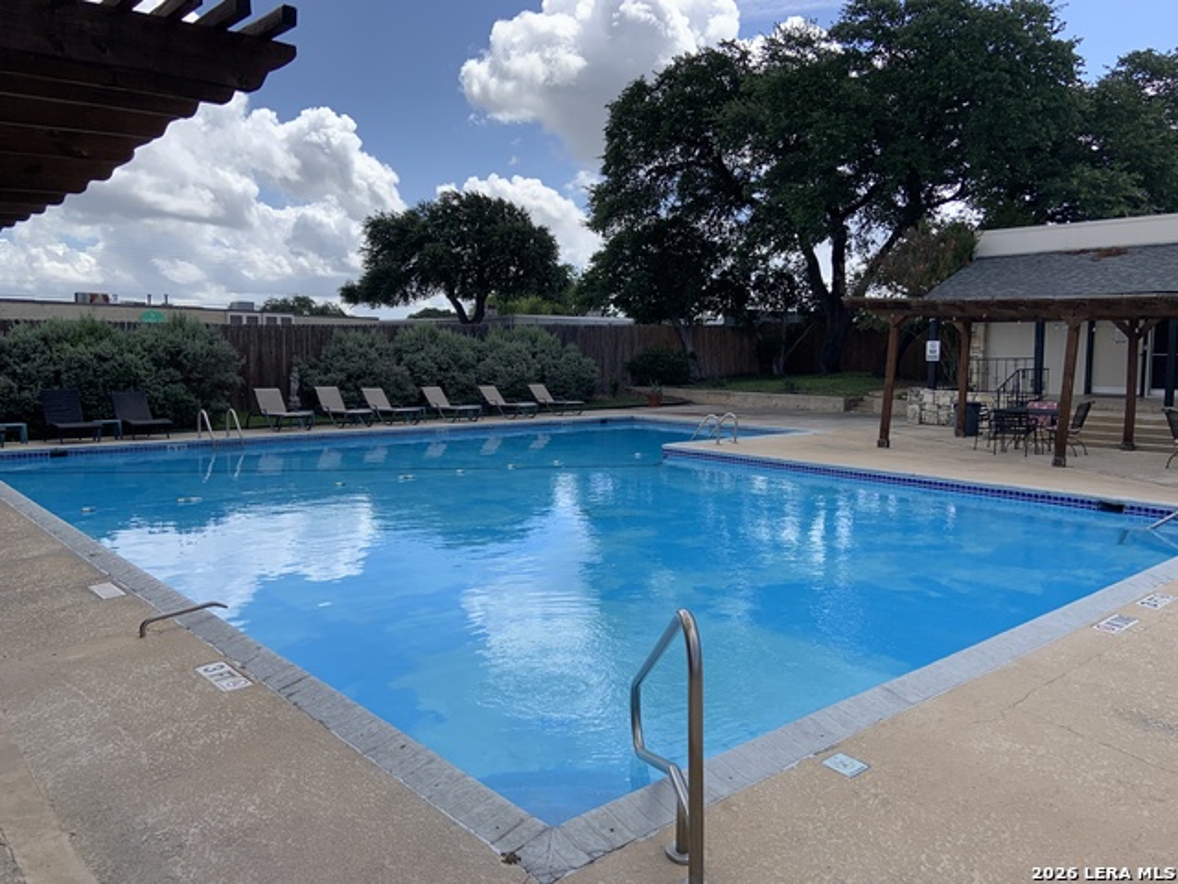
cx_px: 589
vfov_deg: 53.1
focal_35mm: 26
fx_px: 885
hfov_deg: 67.3
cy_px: 442
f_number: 1.8
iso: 25
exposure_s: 1/1779
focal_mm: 4.25
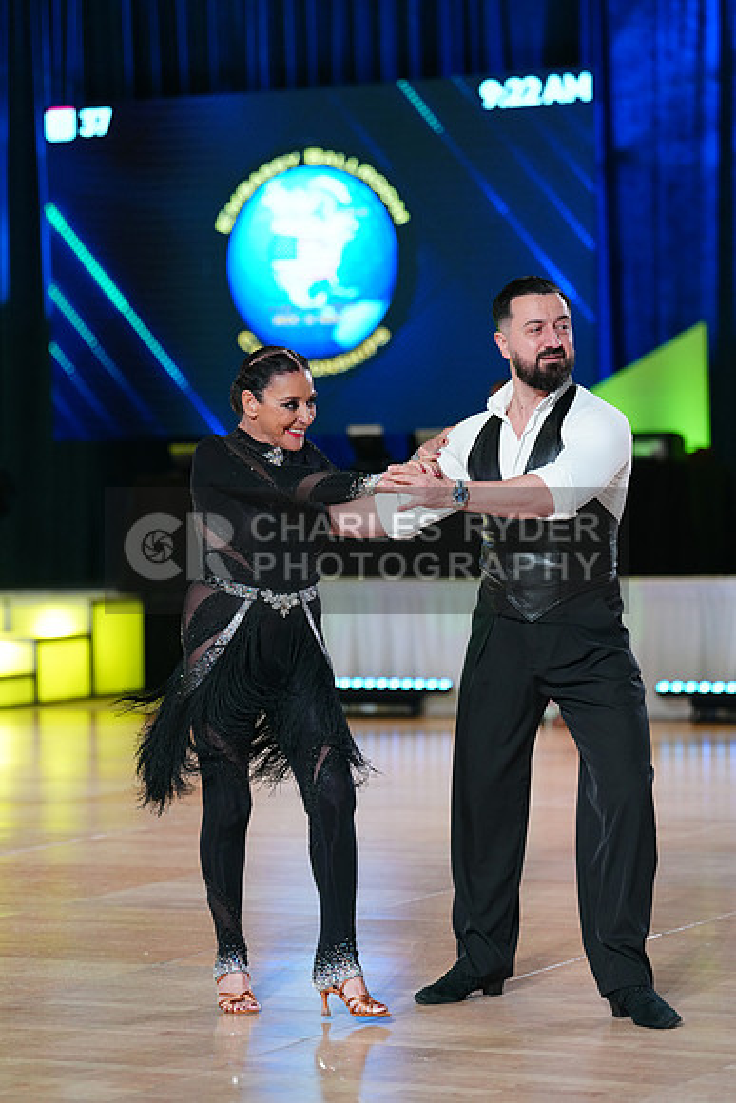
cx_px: 368
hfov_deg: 12.1
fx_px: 3463
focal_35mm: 113
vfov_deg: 18.1
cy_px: 552
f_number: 2.8
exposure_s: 1/400
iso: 2000
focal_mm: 113
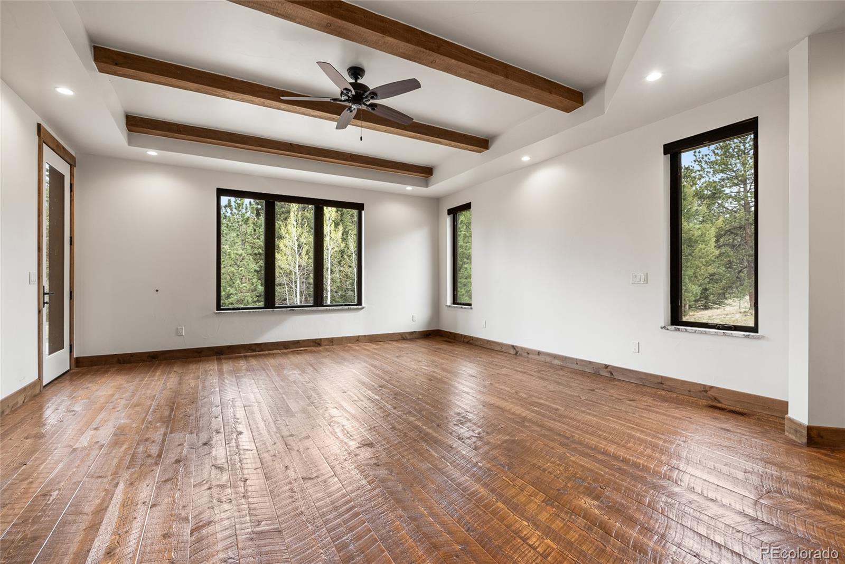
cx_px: 422
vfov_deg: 73.8
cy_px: 282
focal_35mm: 16
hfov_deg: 96.7
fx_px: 376
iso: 200
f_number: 8
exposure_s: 1/80
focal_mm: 16
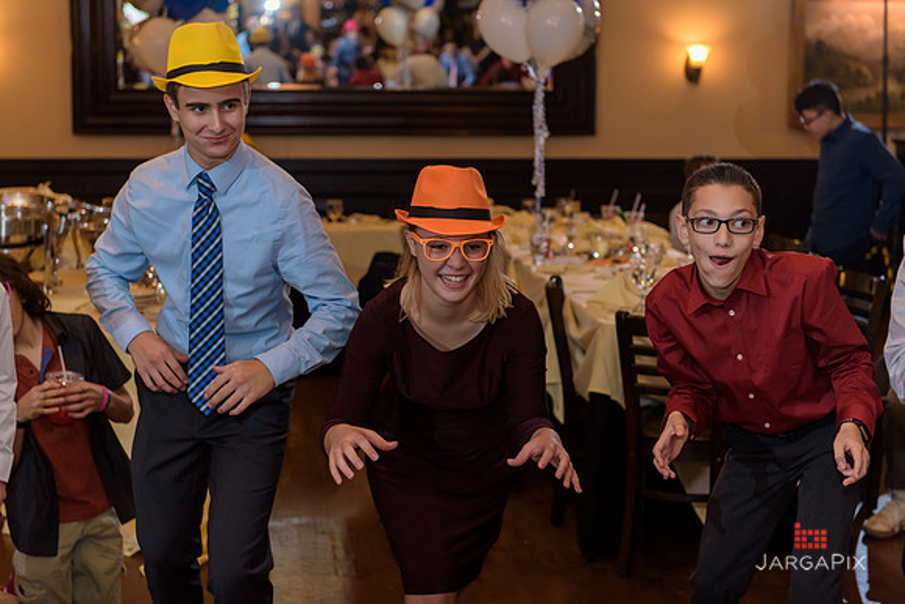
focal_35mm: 70
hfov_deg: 28.8
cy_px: 302
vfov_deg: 19.5
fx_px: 1760
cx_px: 452
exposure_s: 1/125
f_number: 3.2
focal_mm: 70
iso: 1600
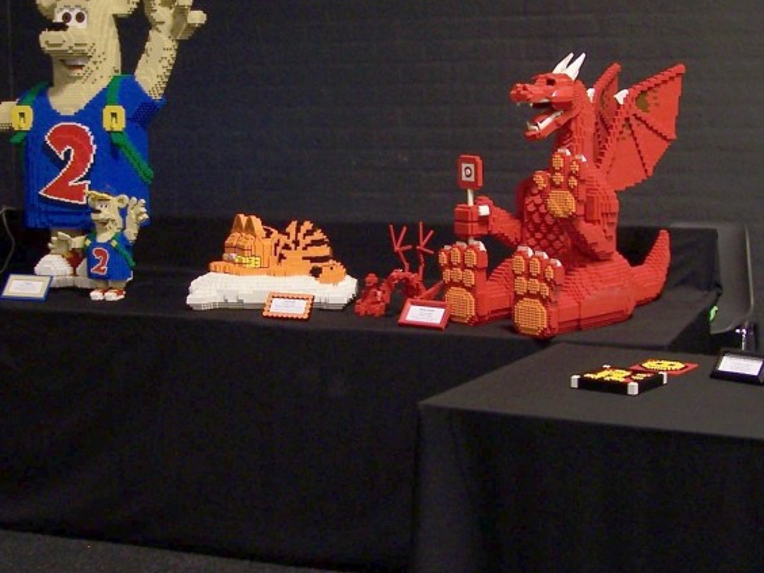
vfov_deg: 21.3
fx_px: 1523
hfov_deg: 28.2
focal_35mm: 69
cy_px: 261
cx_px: 375
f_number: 2.8
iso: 80
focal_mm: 6.3
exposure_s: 1/2
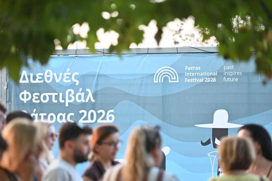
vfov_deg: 9.1
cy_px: 90
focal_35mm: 150
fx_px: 1132
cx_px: 136
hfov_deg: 13.7
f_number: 2.8
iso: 125
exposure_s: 1/60
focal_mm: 150
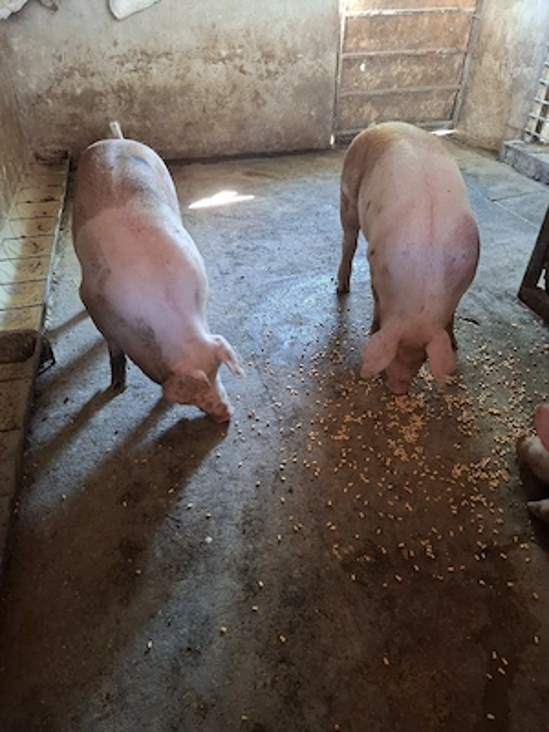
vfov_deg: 73.9
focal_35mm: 23
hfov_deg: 58.9
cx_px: 274
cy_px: 366
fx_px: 486
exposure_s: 1/33
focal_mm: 5.54
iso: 320
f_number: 1.8
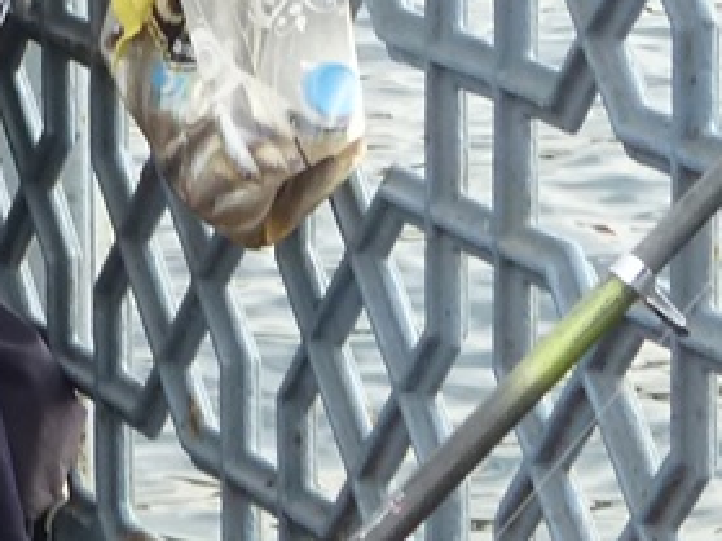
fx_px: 6192
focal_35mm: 297
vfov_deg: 5.0
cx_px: -101
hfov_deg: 6.6
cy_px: -236
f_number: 4.6
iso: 125
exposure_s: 1/60
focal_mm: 9.7
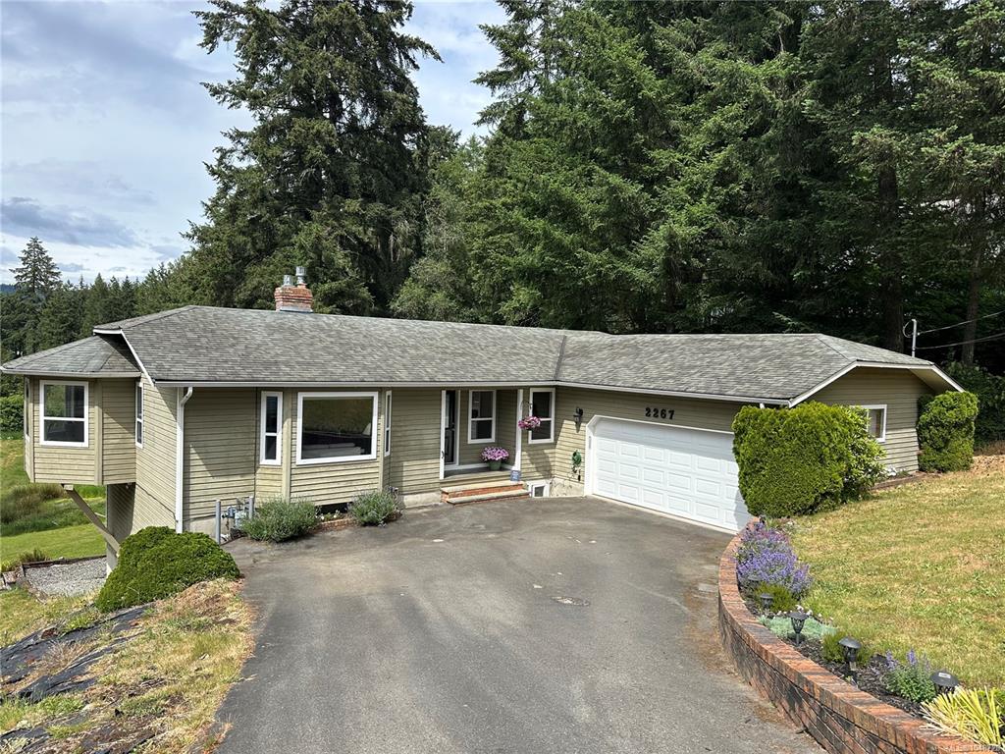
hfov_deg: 71.6
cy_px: 377
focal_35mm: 24
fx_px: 697
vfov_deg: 56.8
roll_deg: -1.7
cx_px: 502
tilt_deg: -3.0
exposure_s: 1/2882
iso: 80
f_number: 1.78
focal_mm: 6.86
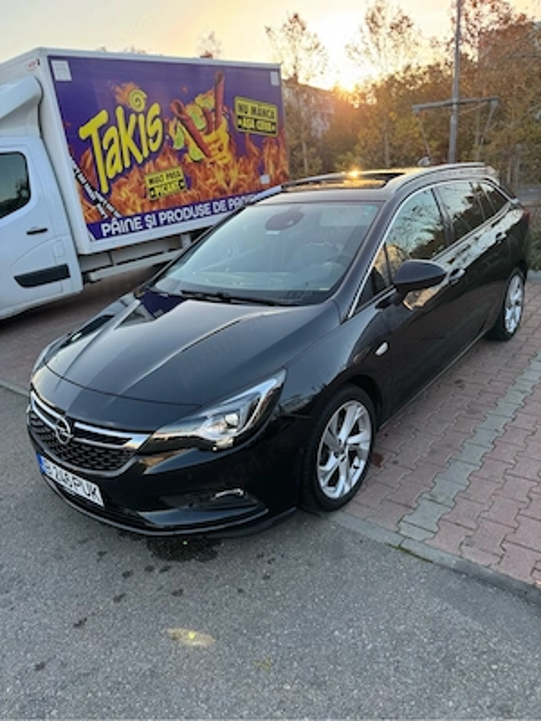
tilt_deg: -18.9
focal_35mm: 24
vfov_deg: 71.6
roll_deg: +4.4
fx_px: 500
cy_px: 360
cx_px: 270
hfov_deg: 56.8
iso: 80
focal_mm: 6.76
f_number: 1.78
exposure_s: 1/368
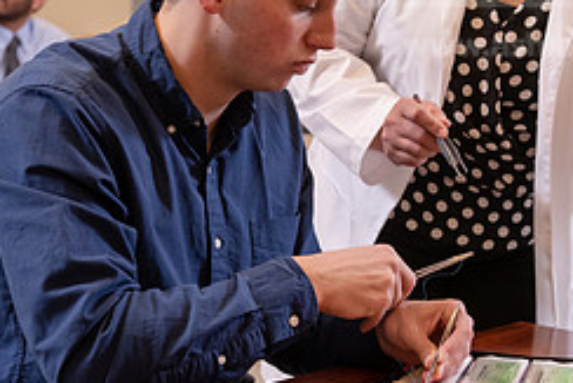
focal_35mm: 114
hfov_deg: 17.9
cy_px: 95
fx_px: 1816
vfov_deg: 12.0
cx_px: 296
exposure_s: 1/160
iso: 1000
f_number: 4
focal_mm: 48
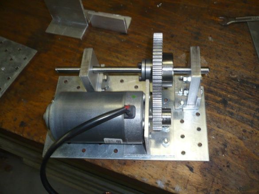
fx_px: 262
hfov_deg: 52.6
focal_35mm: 35
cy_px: 97
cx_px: 130
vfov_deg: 40.7
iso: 100
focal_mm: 5.8
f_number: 2.8
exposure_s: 1/30
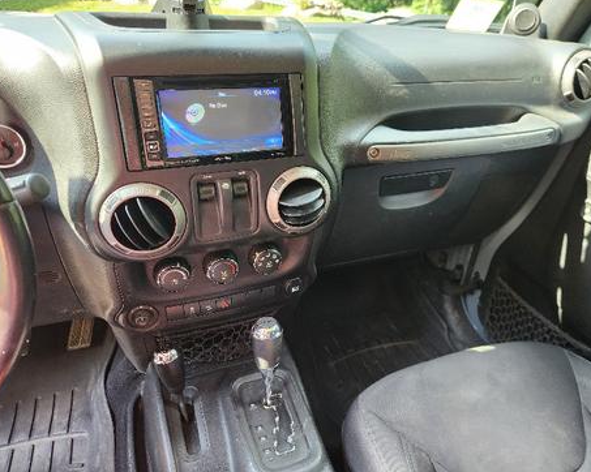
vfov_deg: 56.8
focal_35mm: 25
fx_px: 437
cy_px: 240
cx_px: 318
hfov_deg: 68.0
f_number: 1.8
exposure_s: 1/120
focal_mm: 5.4
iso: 200
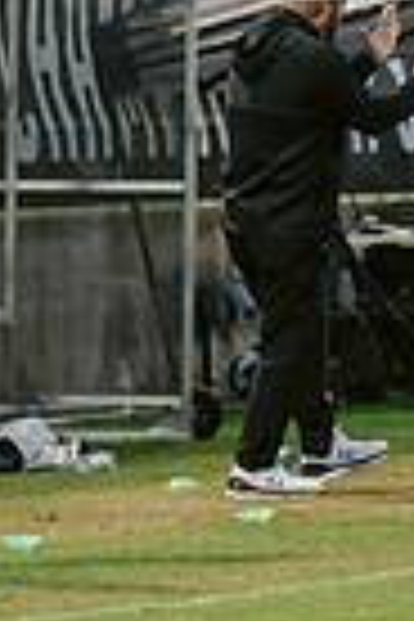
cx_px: 1260
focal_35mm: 838
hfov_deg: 1.6
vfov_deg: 2.5
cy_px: 182
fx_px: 14454
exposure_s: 1/400
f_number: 2.8
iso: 1600
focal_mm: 200
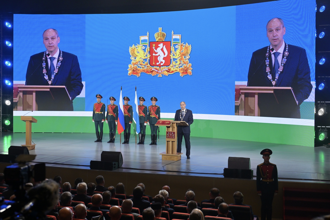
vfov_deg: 32.6
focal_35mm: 41
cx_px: 165
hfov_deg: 47.4
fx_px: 376
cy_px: 110
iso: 1600
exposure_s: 1/160
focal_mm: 41
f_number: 5.6
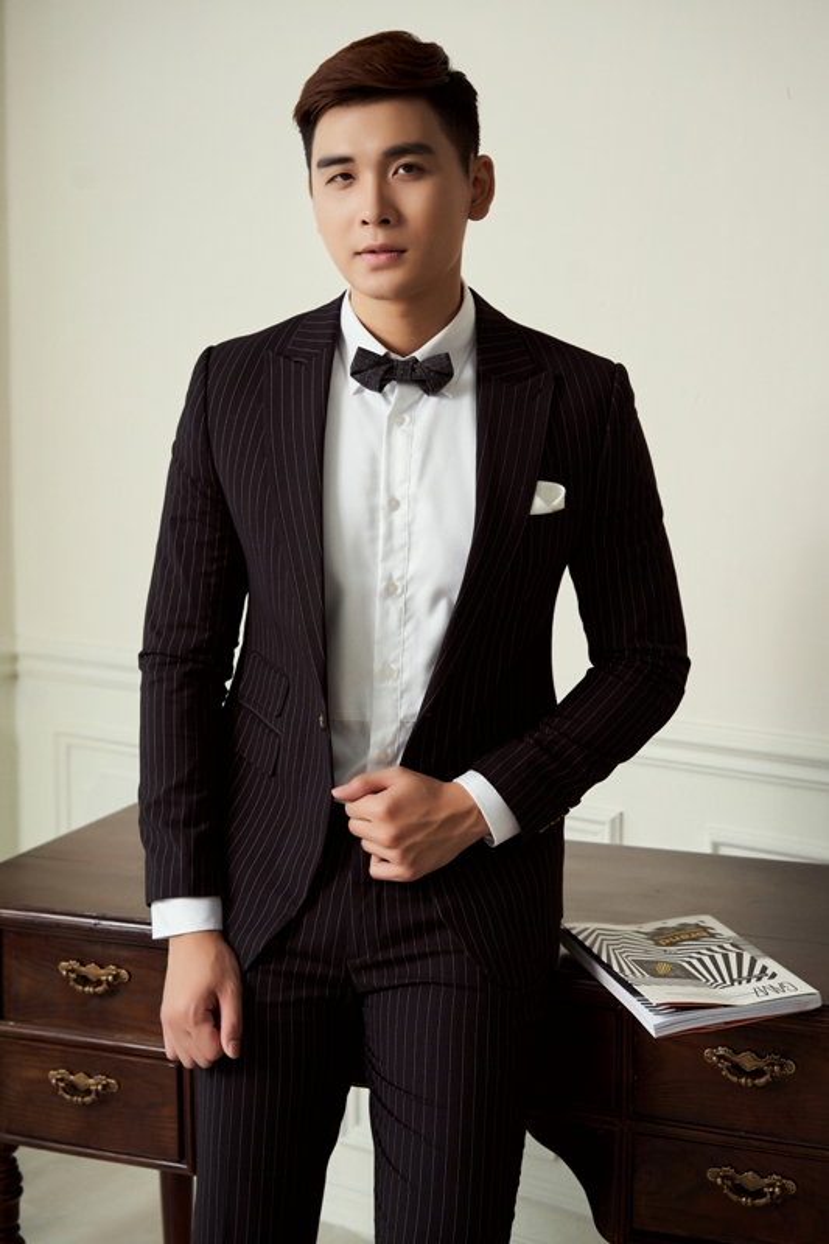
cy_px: 622
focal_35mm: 55
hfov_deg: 24.6
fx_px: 1900
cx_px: 414
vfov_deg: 36.3
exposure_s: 1/160
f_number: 4.5
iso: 250
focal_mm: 55
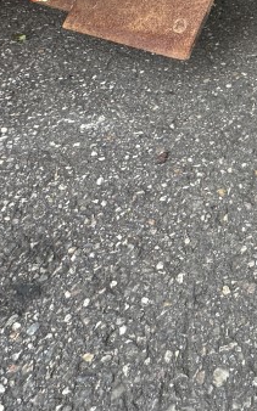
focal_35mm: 45
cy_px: -5
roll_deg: -4.0
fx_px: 505
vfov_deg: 39.0
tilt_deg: -22.7
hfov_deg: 24.9
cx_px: 331
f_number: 2.2
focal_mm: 2.22
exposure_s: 1/99
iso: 100
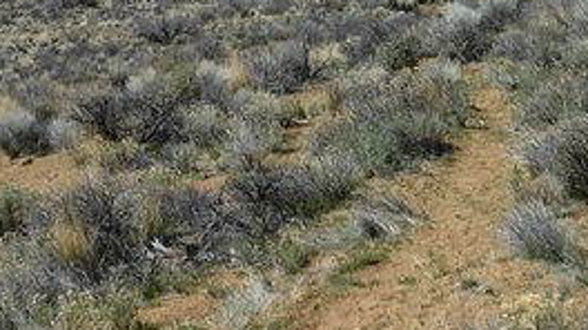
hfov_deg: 22.8
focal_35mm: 93
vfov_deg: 12.1
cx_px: 172
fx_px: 1449
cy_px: -226
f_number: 3.2
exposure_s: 1/1000
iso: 80
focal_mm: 4.5
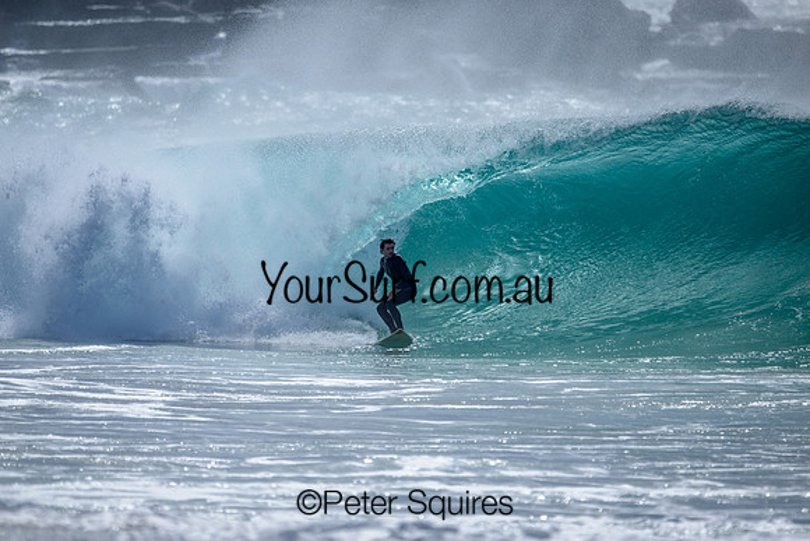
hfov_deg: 2.6
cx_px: 405
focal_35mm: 800
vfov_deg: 1.7
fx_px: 18003
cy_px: 270
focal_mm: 800
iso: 125
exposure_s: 1/2000
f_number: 6.3
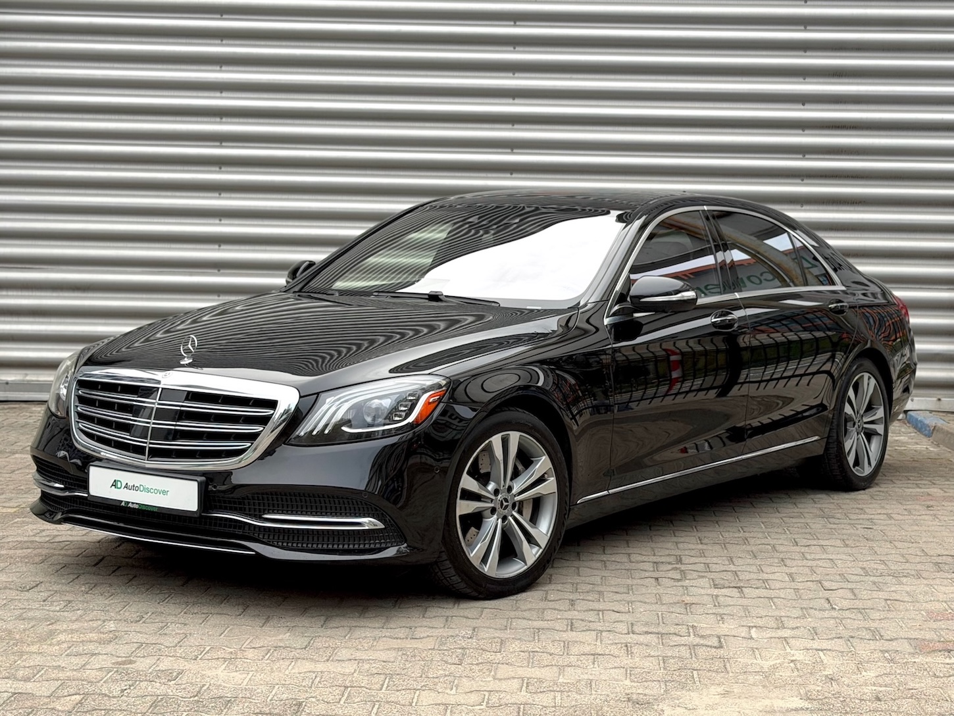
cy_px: 358
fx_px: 1323
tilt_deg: -1.2
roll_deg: -0.9
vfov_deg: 30.3
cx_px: 477
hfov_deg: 39.7
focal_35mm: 48
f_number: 1.78
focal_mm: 6.76
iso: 100
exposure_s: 1/60
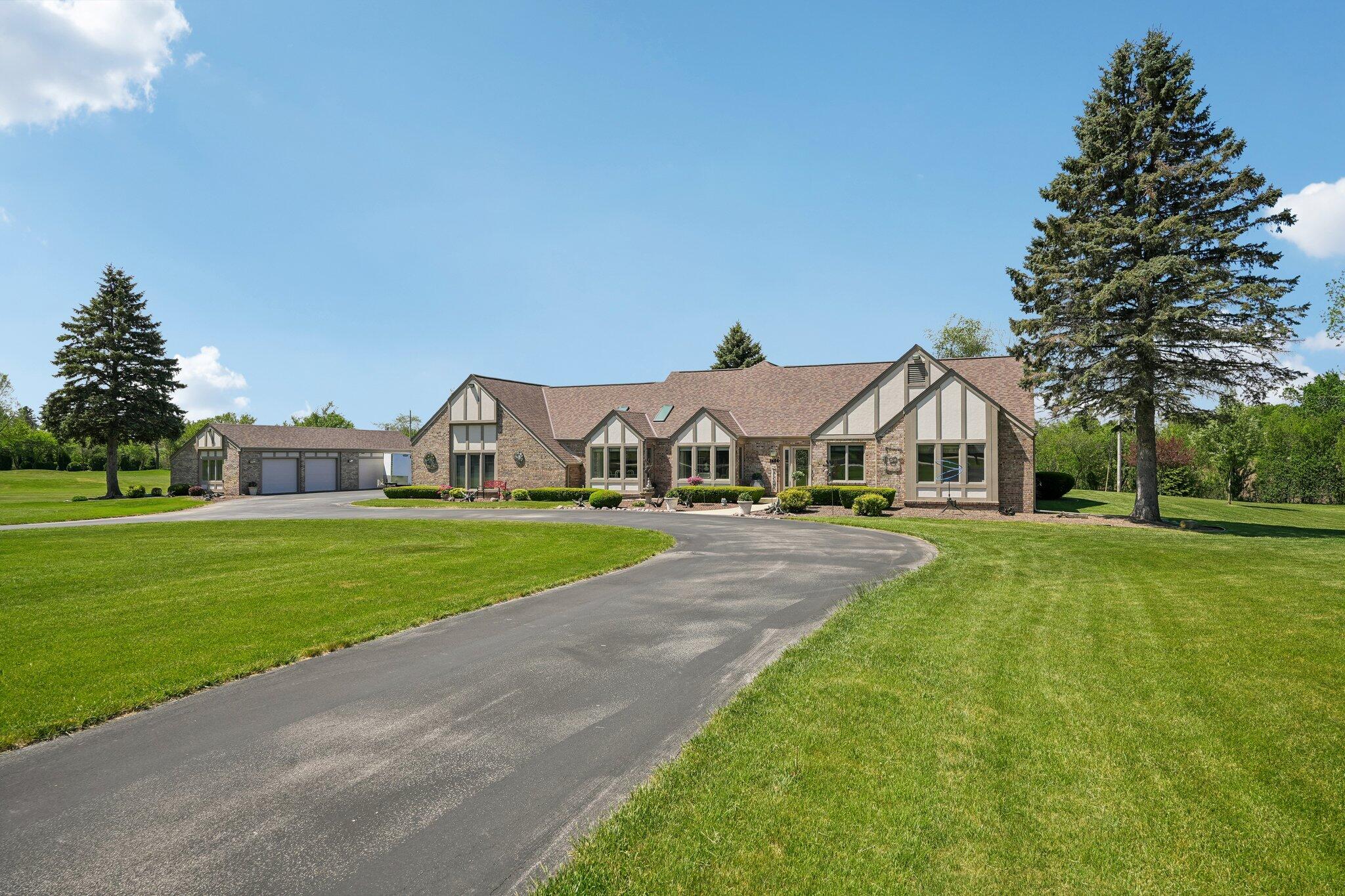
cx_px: 672
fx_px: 822
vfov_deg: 57.2
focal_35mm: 22
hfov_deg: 78.6
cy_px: 448
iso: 100
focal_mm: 22
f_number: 7.1
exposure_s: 1/400
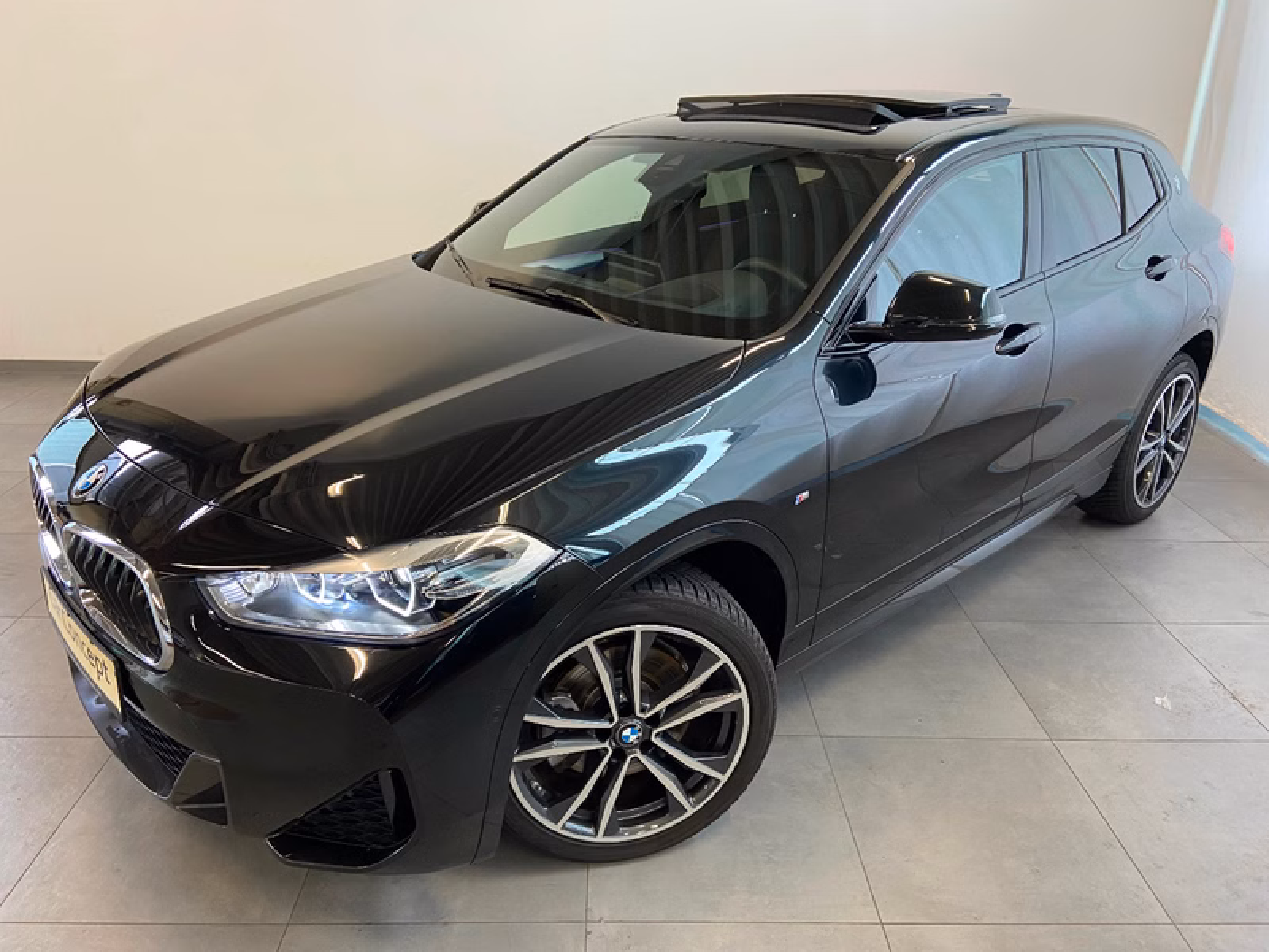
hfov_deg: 67.3
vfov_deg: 53.1
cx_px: 634
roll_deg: -0.4
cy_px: 476
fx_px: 953
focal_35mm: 26
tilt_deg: -23.5
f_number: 1.8
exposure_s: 1/50
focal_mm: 4.25
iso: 160
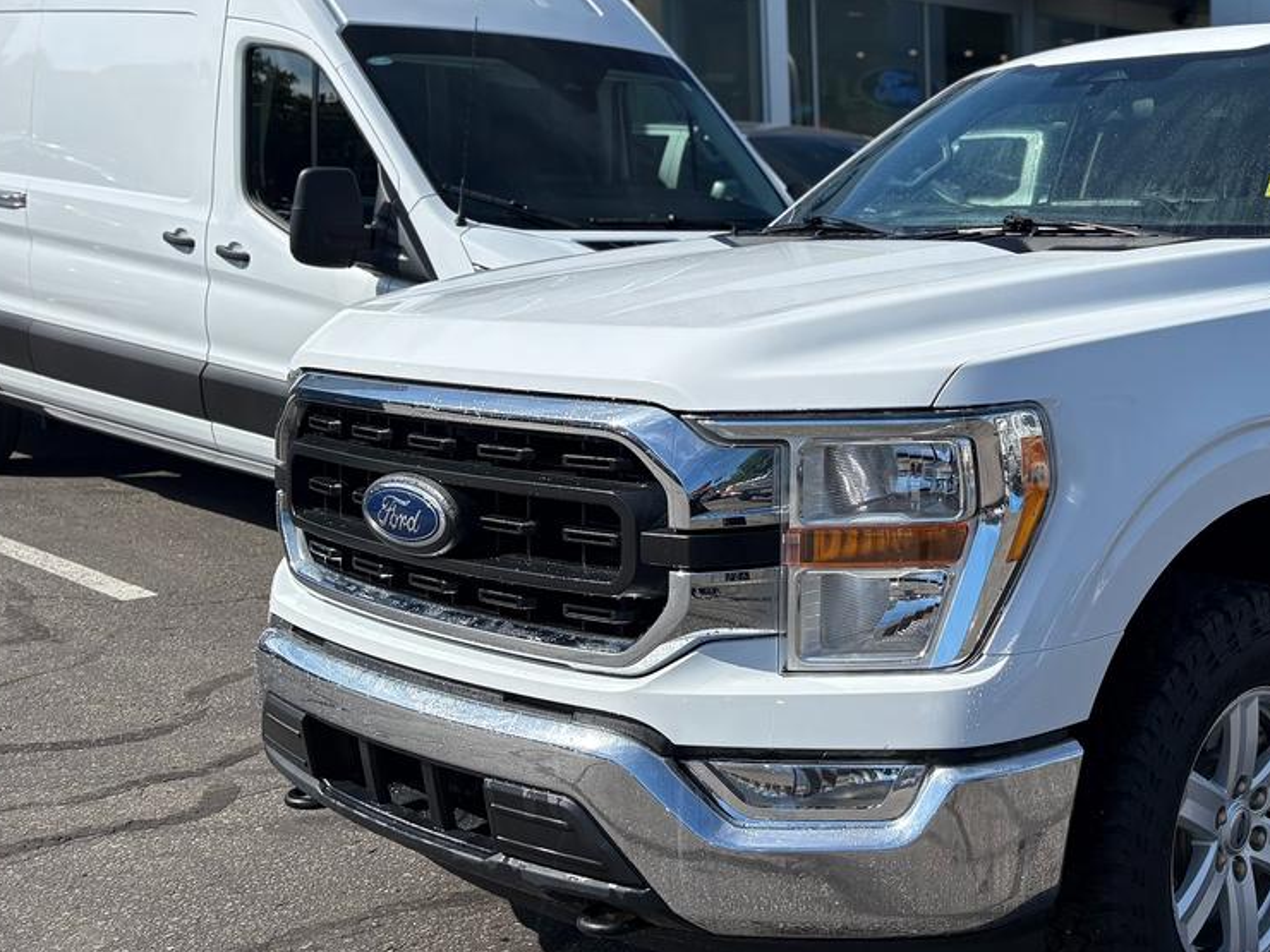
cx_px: 1076
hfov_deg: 39.8
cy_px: 298
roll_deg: +0.4
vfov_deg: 31.9
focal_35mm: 45
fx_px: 1651
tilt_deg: -3.9
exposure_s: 1/3448
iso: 50
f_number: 1.6
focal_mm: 5.96
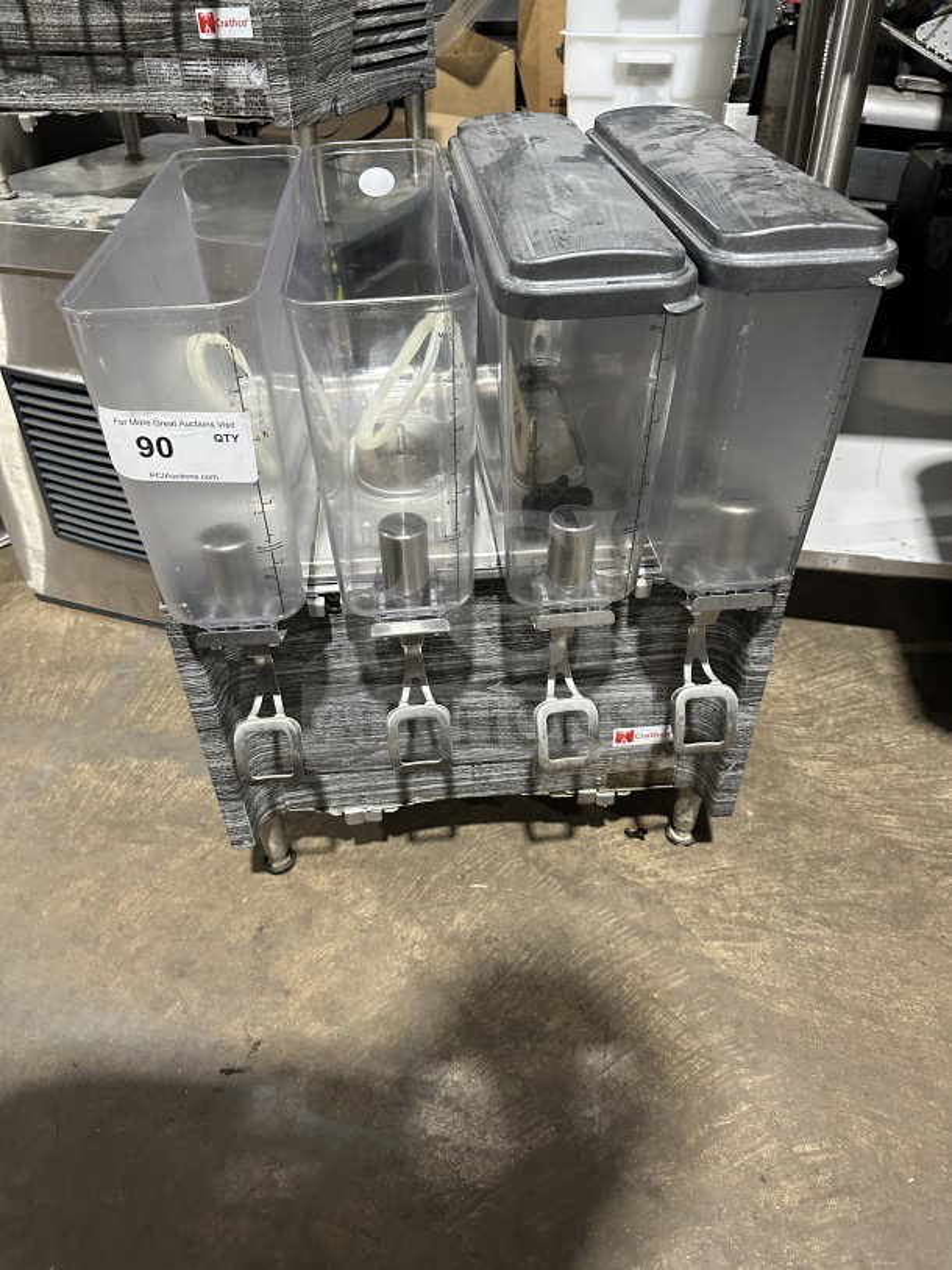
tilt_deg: -37.7
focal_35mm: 24
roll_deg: +0.5
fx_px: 880
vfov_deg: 71.6
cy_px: 635
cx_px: 476
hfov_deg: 56.8
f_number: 1.78
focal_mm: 6.86
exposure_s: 1/60
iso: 500
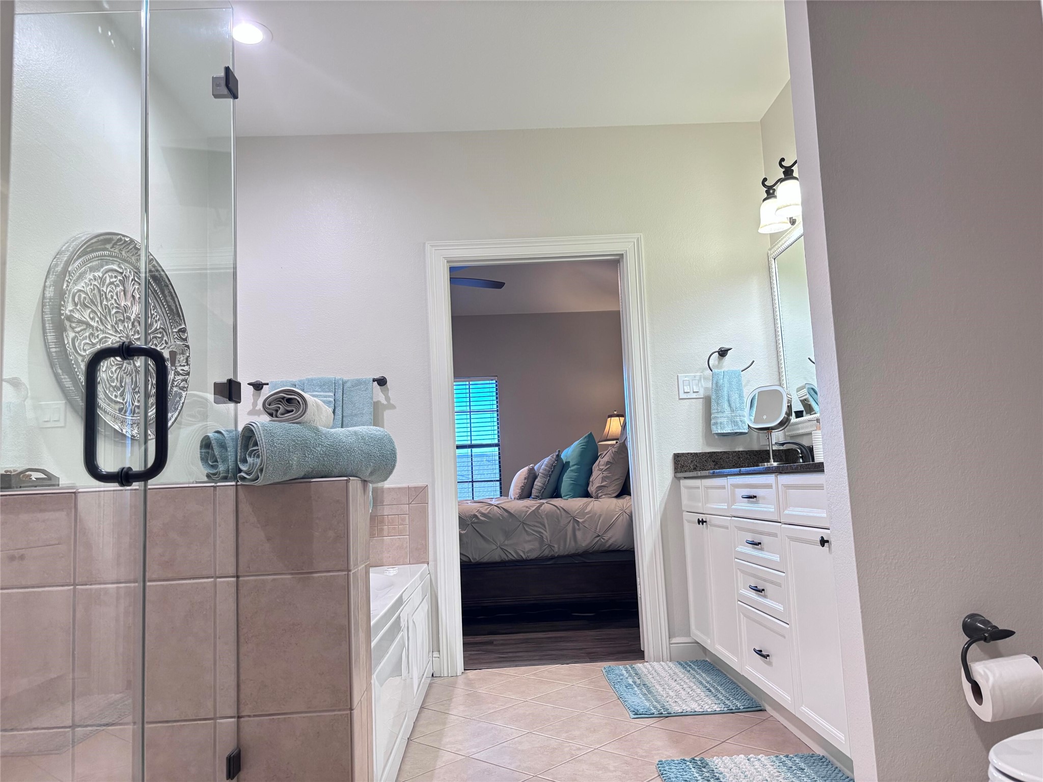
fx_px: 783
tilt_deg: +5.2
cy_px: 391
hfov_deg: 67.3
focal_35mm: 26
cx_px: 522
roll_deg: +3.7
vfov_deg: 53.1
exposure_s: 1/60
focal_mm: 5.96
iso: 200
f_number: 1.6
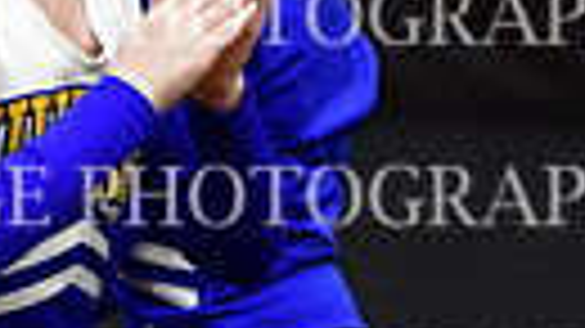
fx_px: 21708
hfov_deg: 1.5
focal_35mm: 1400
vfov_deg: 0.9
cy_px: 106
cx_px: 54
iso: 4000
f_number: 2.8
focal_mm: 200
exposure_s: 1/800
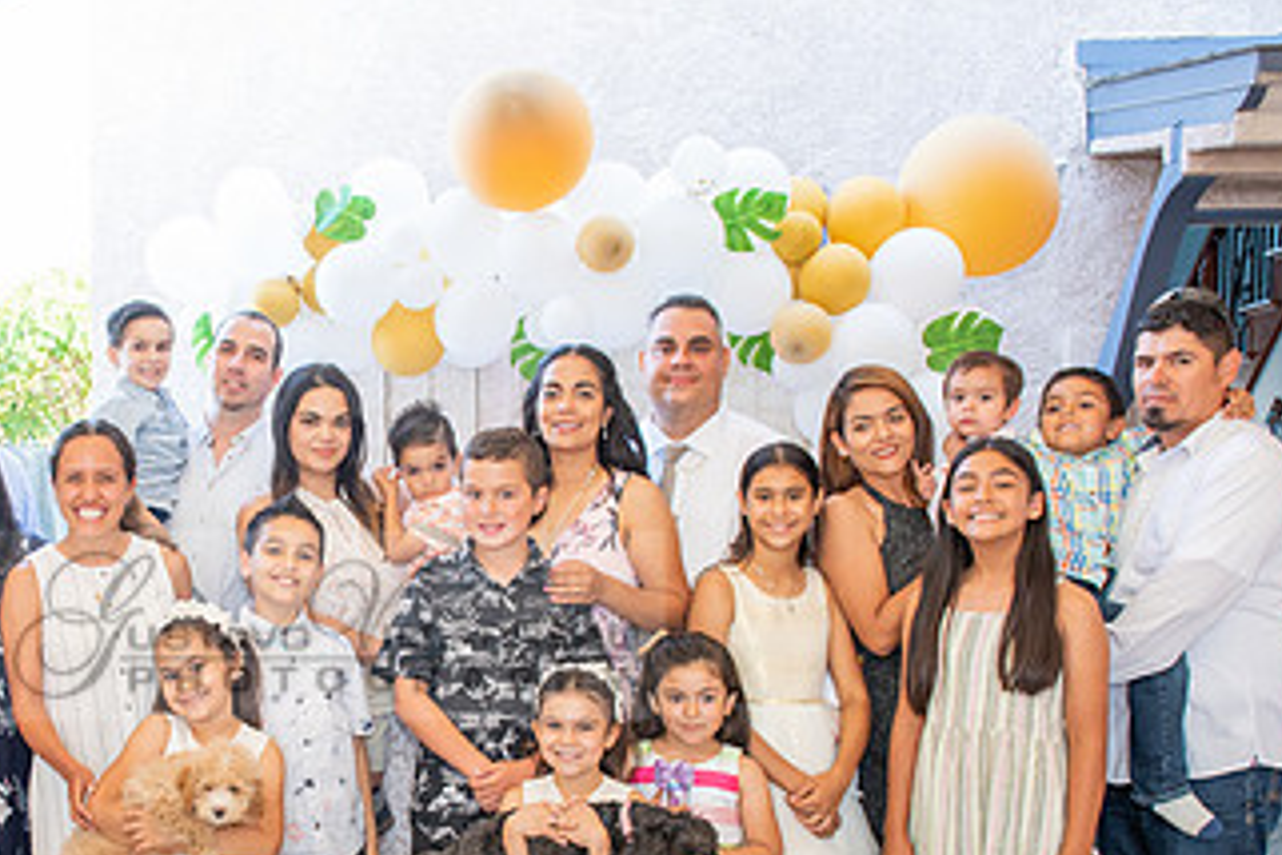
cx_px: 303
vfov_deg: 29.5
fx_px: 1602
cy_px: 625
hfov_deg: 42.1
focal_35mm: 45
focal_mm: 24
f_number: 4.5
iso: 500
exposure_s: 1/80
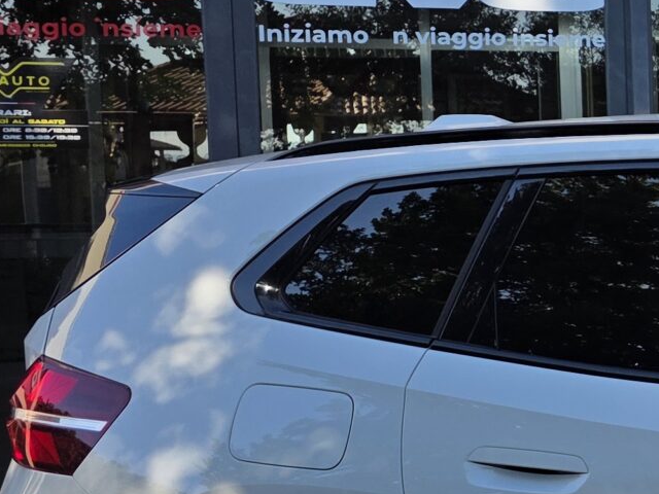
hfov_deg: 17.9
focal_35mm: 92
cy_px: 307
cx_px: 1113
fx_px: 1751
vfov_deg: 16.0
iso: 80
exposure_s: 1/3788
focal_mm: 6.3
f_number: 1.7
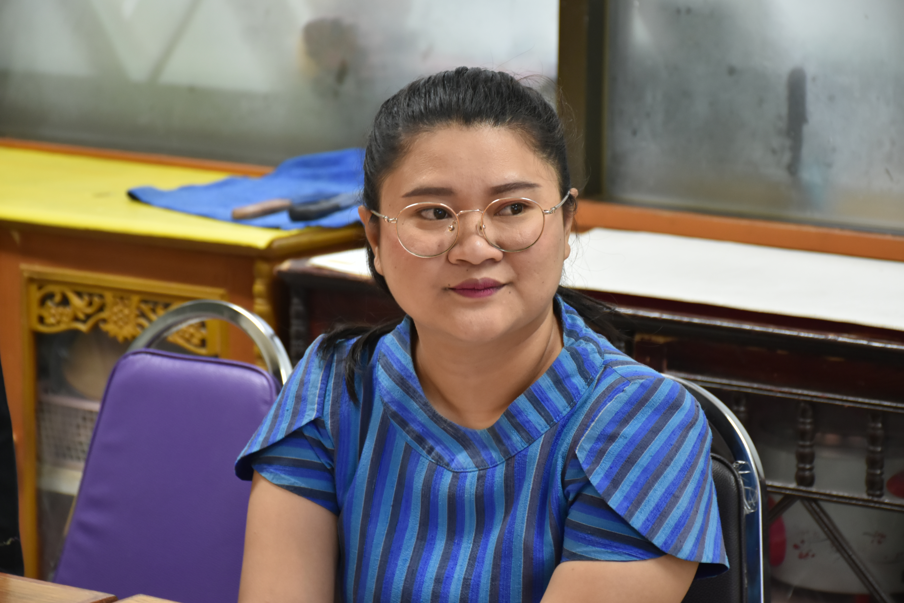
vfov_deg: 10.8
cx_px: 452
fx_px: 3201
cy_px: 302
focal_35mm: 128
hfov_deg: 16.1
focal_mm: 85
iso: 800
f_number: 5.3
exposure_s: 1/15
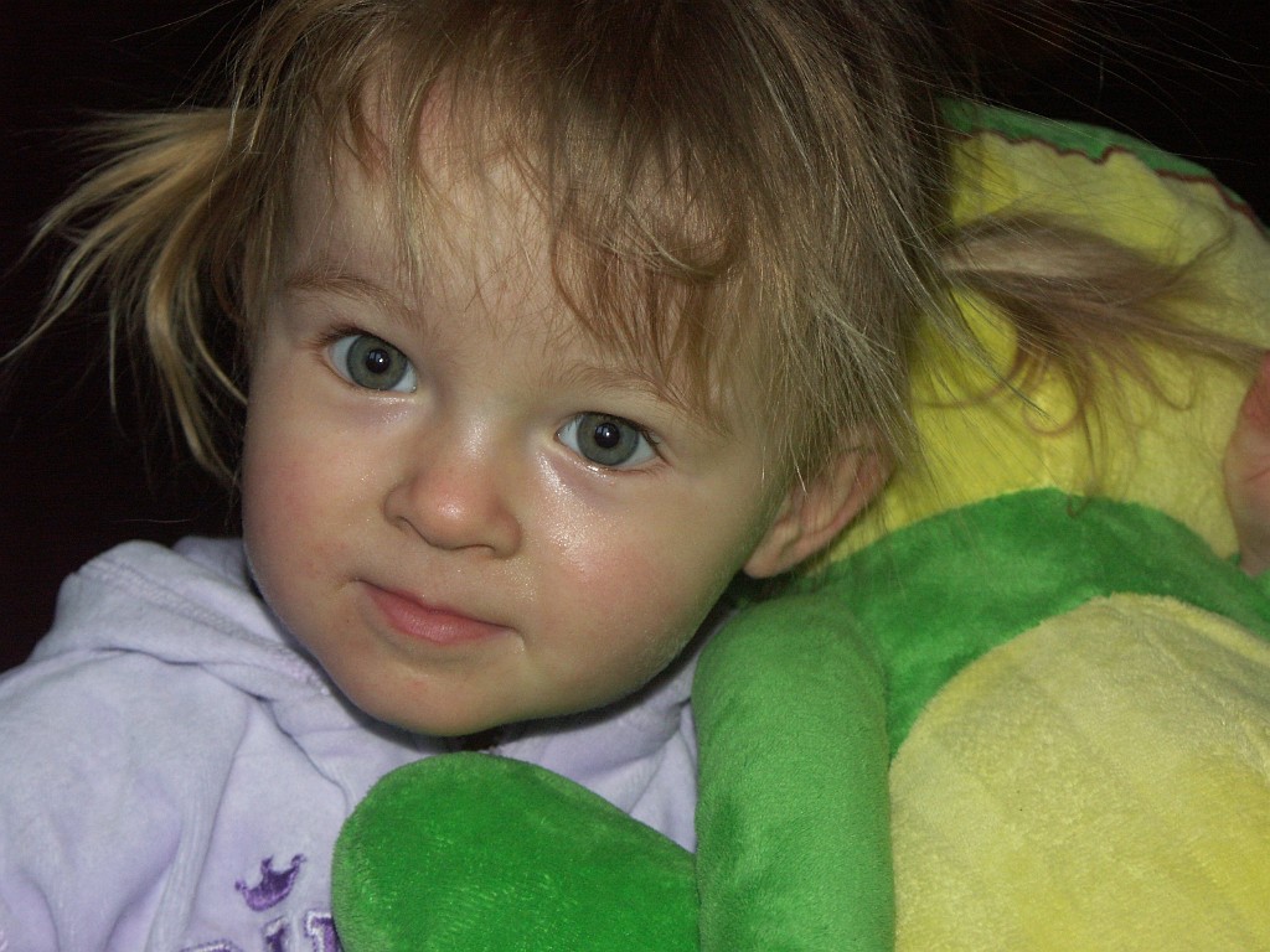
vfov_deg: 14.0
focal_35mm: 106
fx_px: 3889
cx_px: 635
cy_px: 476
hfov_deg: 18.5
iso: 200
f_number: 3.5
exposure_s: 1/100
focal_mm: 27.13
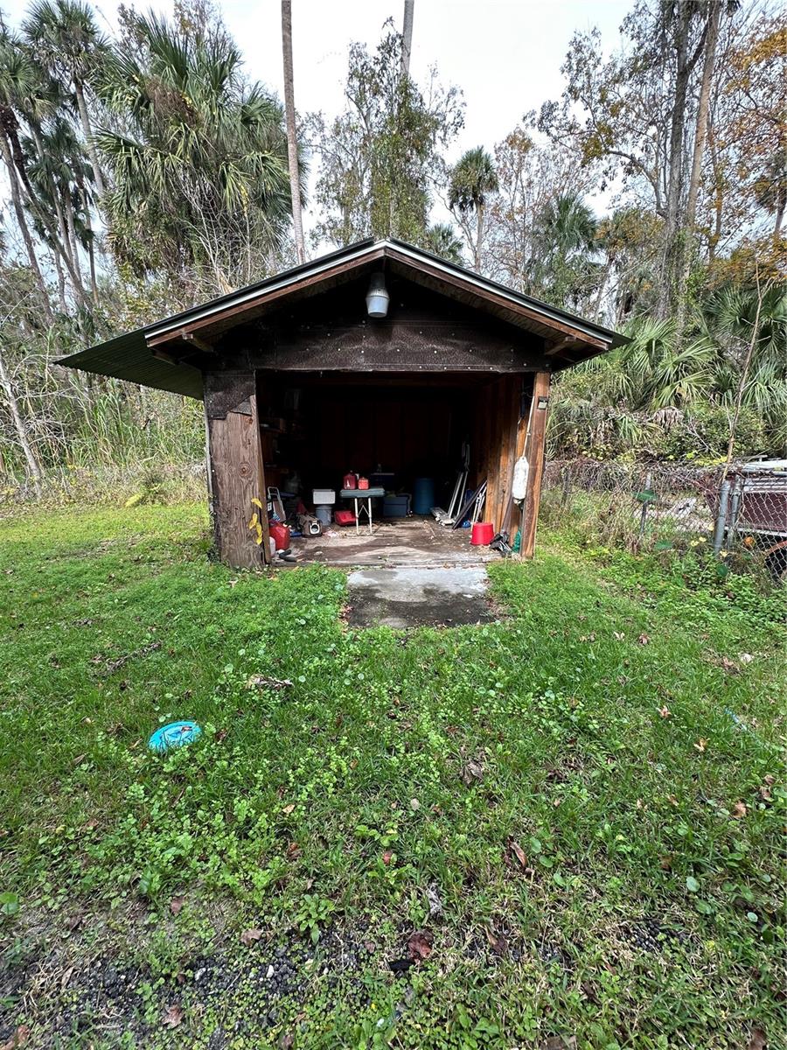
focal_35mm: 14
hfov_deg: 85.7
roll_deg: +3.0
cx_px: 394
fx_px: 424
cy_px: 525
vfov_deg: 102.1
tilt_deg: -9.5
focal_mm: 2.22
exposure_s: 1/188
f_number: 2.2
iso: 40
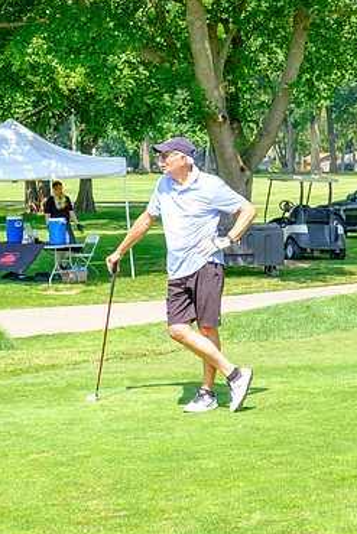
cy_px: 227
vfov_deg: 20.2
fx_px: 1501
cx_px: 204
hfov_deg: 13.6
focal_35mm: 101
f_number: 9
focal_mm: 55
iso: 200
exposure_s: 1/320
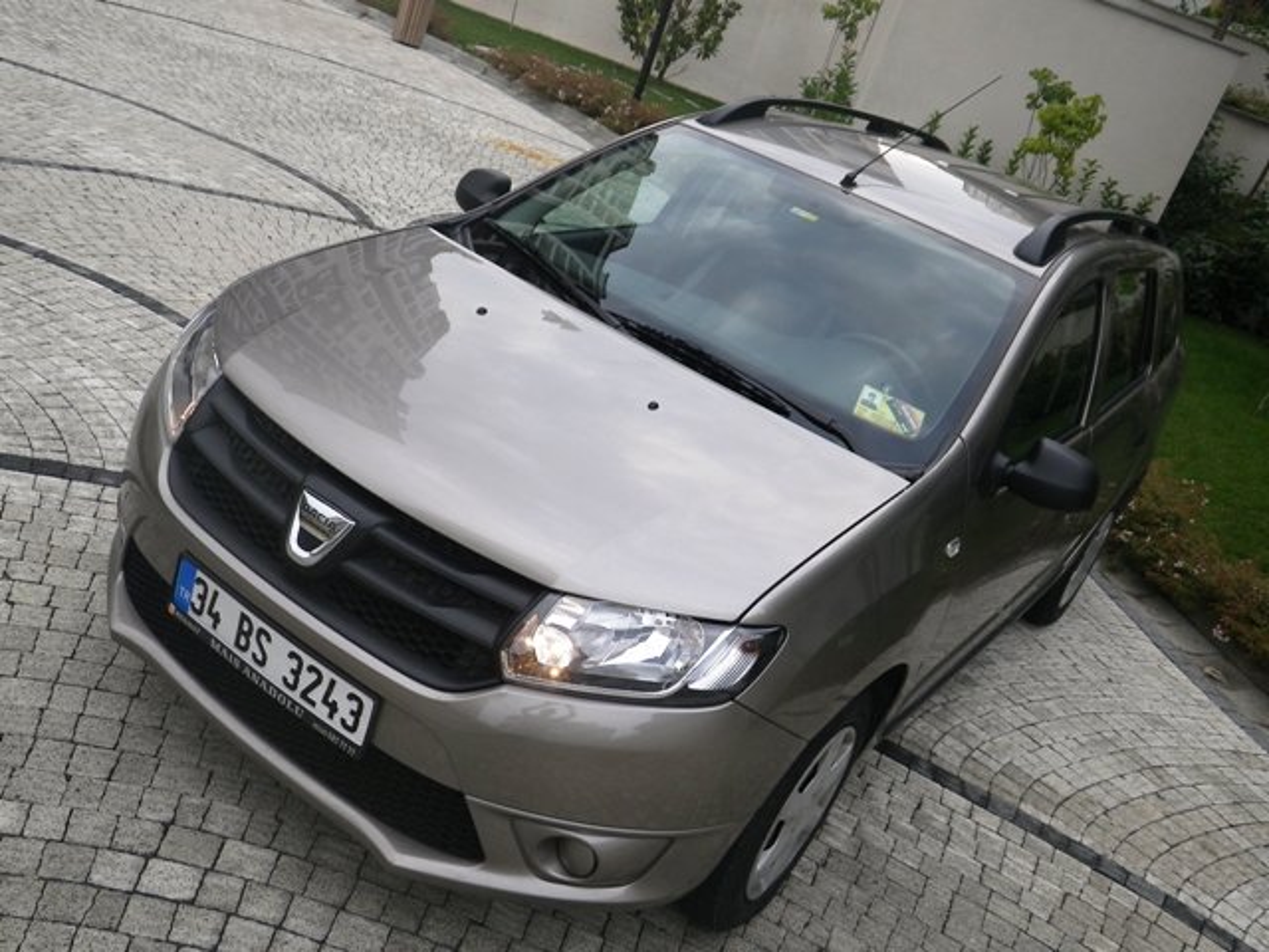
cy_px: 476
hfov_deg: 54.0
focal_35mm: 34
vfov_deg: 41.8
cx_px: 634
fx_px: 1246
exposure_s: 1/100
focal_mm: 6.1
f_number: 3.8
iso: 80
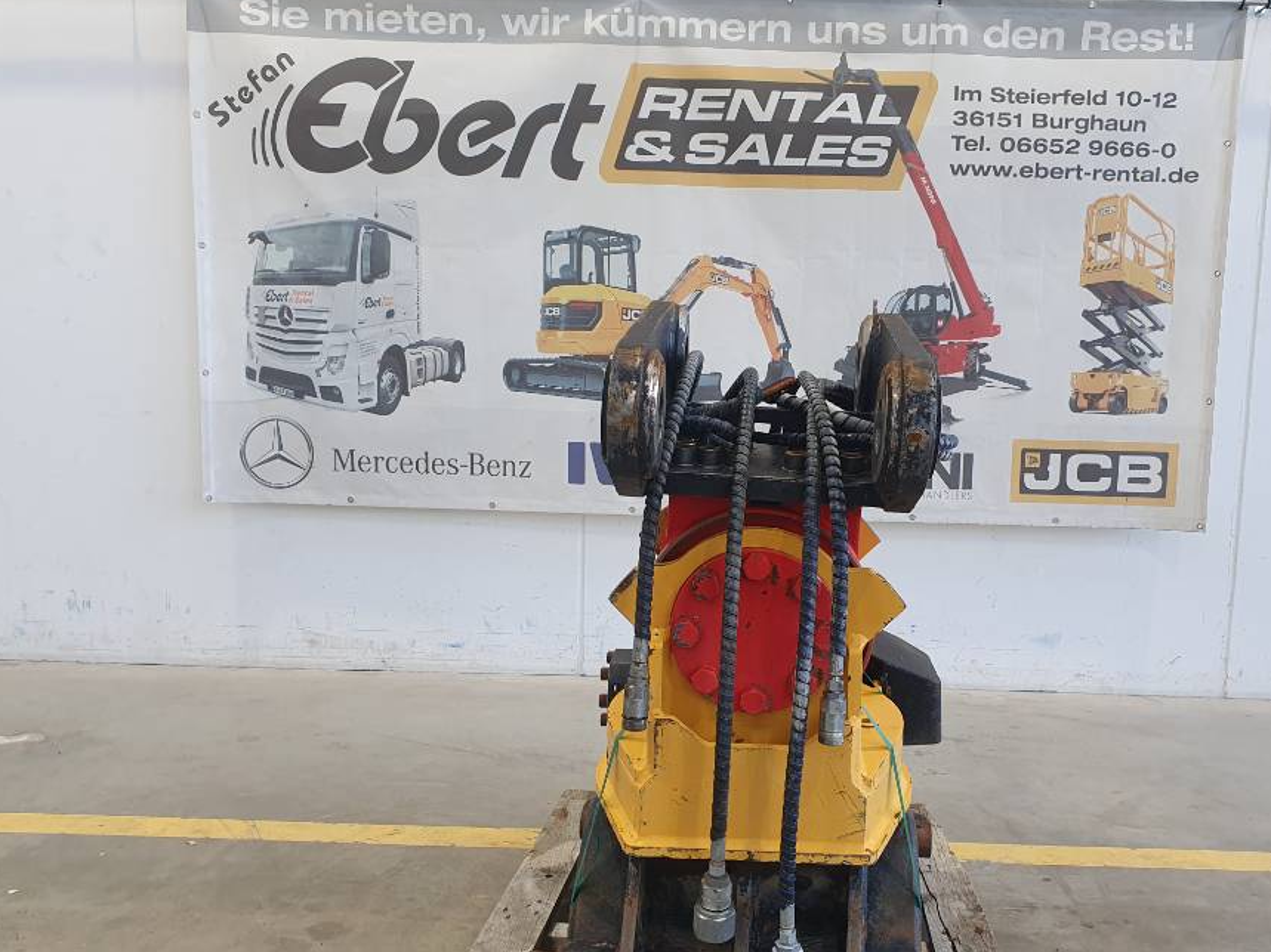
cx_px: 725
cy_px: 553
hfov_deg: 58.1
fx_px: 1138
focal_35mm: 31
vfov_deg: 45.3
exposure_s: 1/100
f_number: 2.4
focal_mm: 4.32
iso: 64
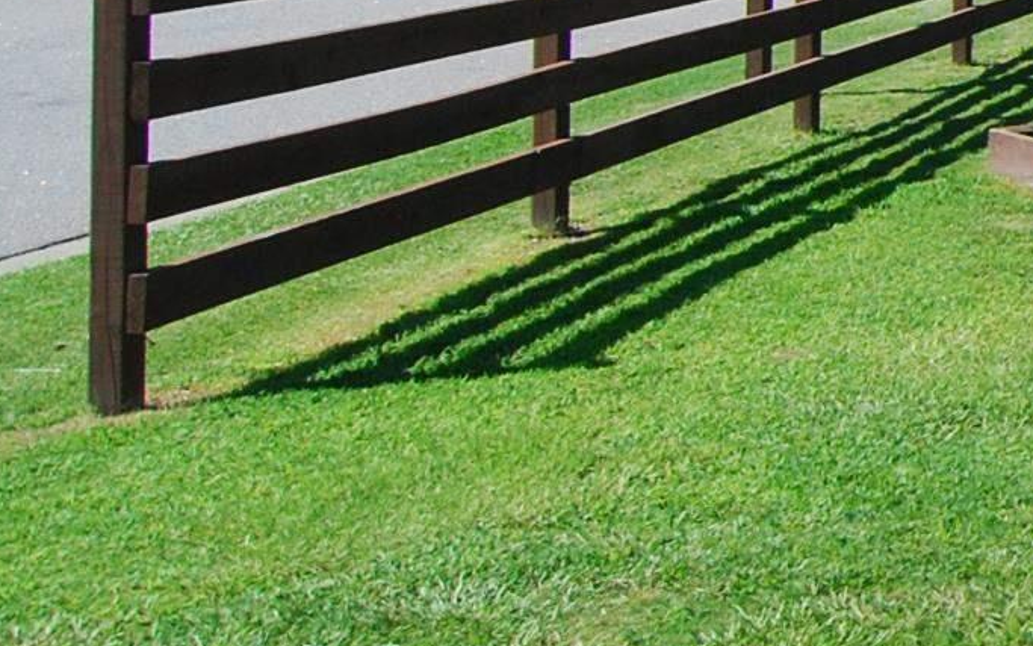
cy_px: -318
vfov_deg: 15.5
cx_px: 2131
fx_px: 2196
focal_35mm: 78
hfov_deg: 17.6
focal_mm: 12
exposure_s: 1/1600
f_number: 5
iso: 400
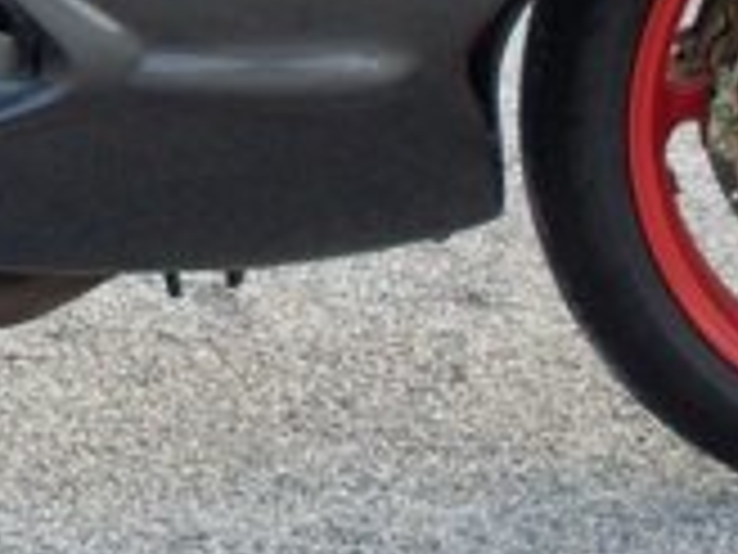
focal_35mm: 174
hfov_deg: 11.1
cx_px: -238
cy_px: -392
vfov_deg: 8.3
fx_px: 3710
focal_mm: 6.3
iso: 100
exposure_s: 1/250
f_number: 2.8
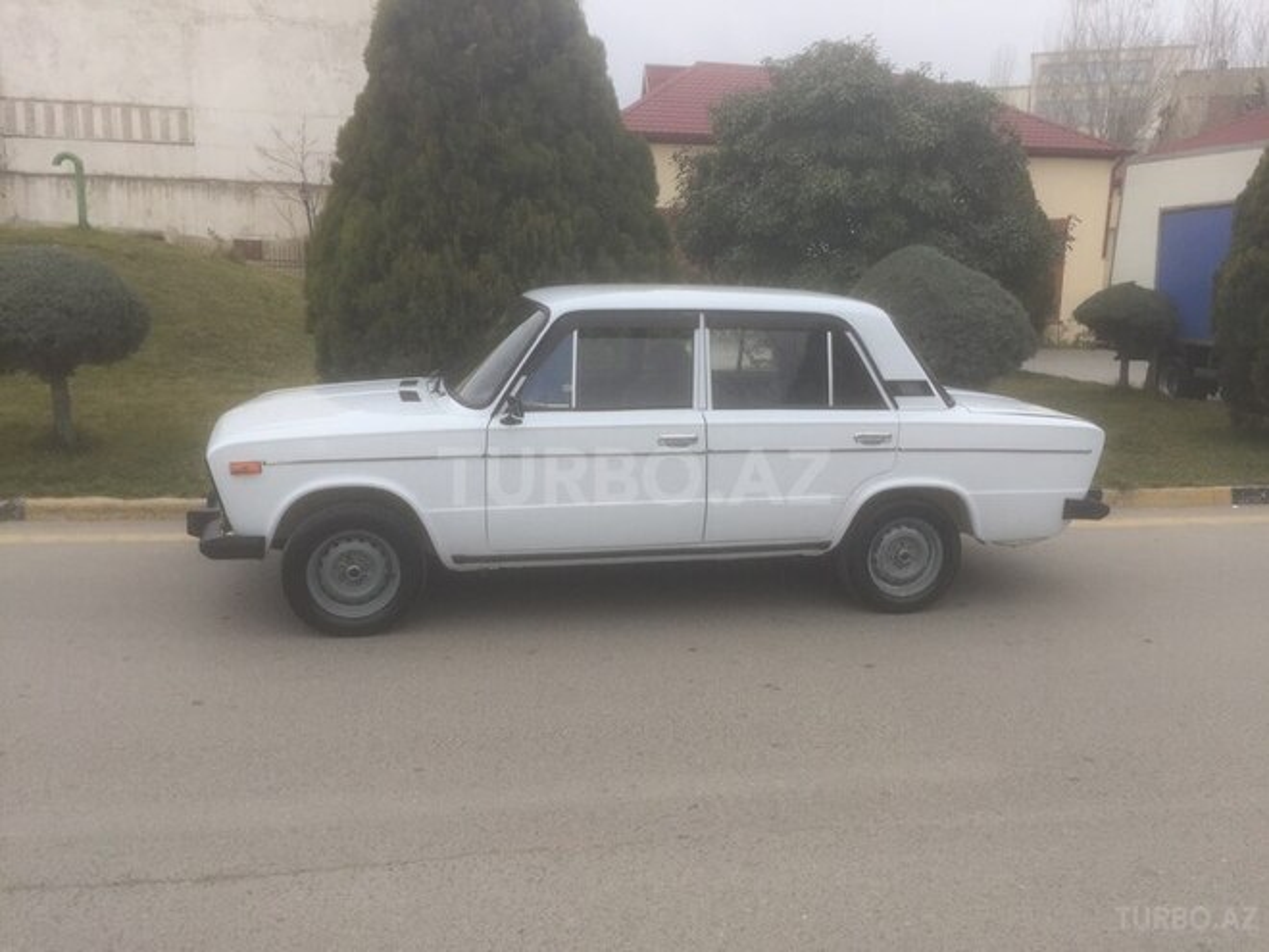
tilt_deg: -10.7
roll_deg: -1.0
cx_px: 634
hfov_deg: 61.7
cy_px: 476
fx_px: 1063
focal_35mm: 29
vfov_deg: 48.2
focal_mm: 4.15
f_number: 2.2
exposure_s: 1/324
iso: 32
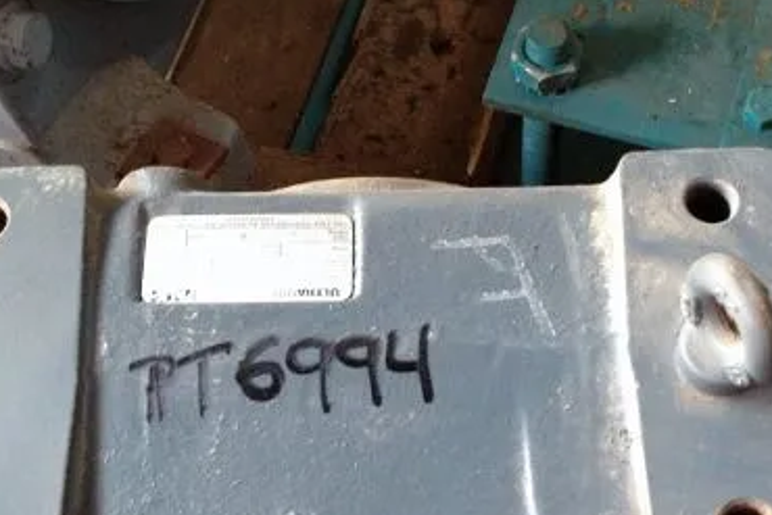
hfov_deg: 31.6
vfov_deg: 21.3
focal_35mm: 63
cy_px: 413
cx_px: 530
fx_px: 1351
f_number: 2.4
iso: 320
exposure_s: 1/20
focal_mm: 4.28
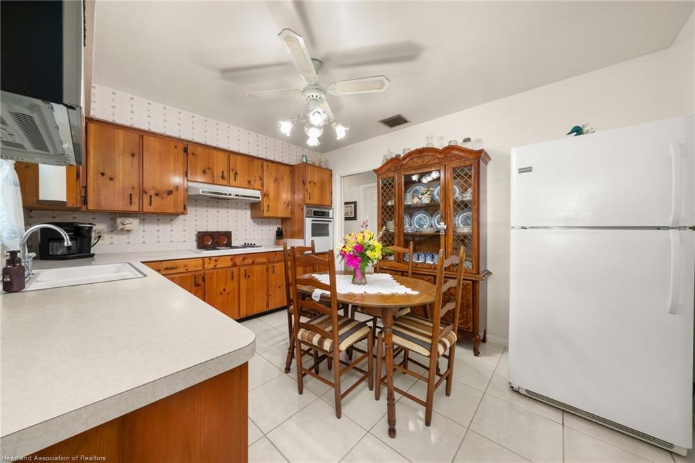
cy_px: 232
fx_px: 232
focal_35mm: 12
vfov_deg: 90.0
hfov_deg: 112.6
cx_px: 348
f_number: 11
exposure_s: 1/3
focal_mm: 12
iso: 400
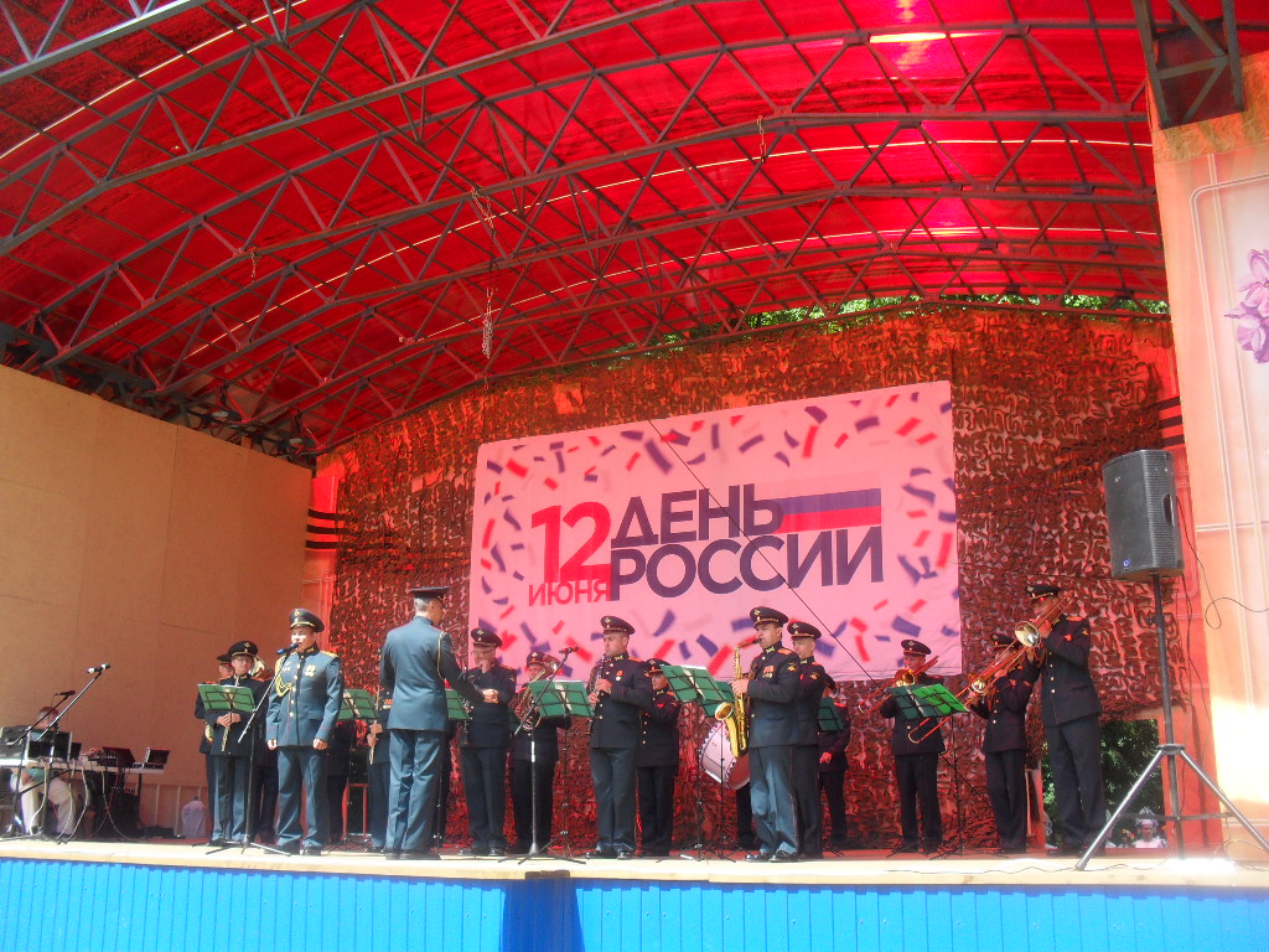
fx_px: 1283
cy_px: 476
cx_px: 634
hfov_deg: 52.6
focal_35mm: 35
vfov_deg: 40.7
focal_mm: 6.3
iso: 100
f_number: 3.2
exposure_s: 1/350
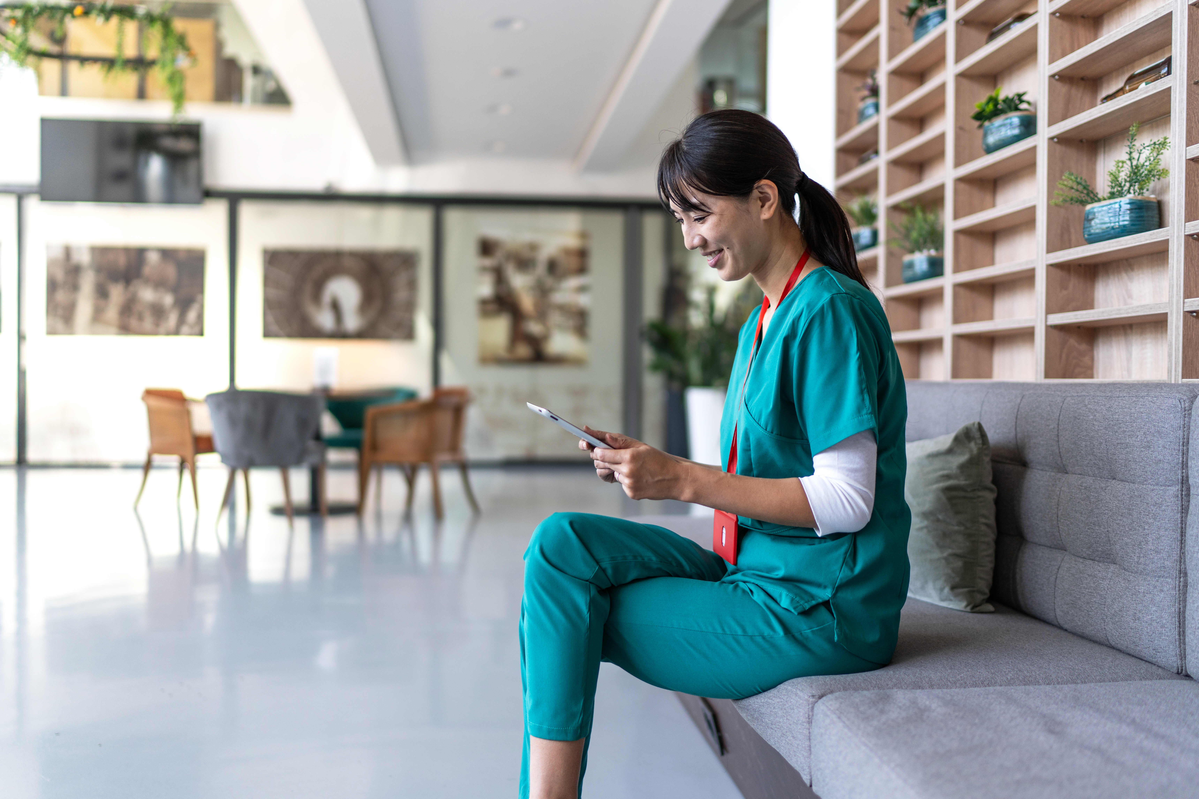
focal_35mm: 35
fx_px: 1166
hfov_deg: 54.4
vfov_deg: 37.9
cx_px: 600
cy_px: 400
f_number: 1.4
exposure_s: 1/320
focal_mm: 35
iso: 160
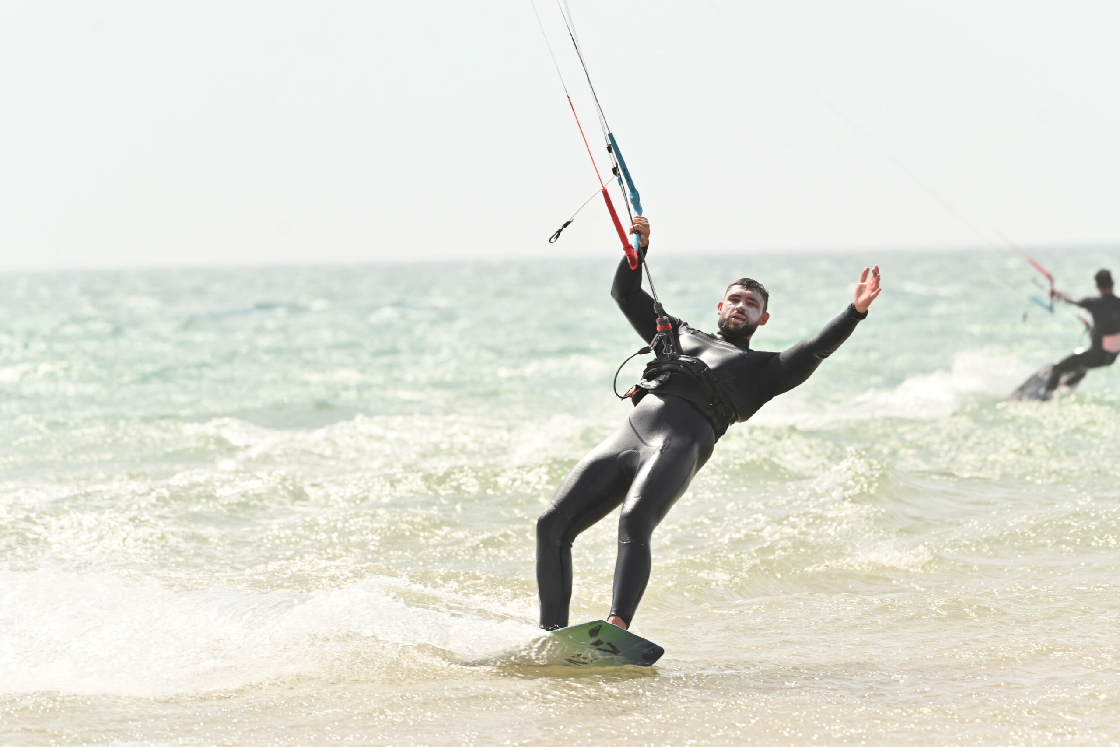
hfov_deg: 7.1
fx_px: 9022
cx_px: 560
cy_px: 374
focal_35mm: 290
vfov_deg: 4.7
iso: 200
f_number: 5.6
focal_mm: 290
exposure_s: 1/1000
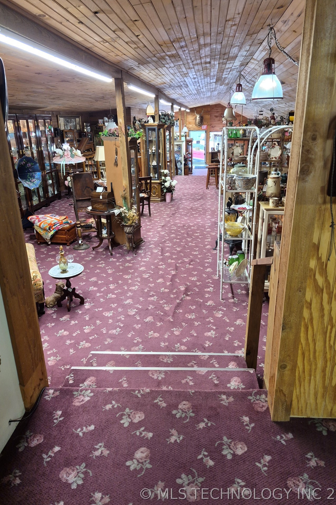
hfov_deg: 53.1
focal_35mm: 24
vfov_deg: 73.7
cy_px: 252
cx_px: 177
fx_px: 336
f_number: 1.8
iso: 320
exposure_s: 1/120
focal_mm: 5.4
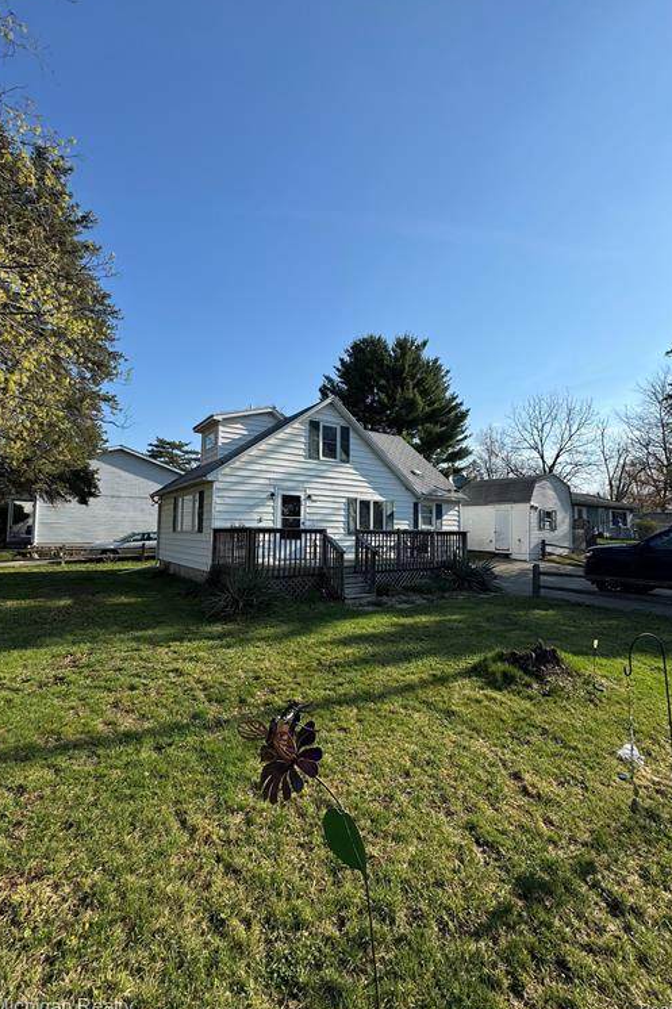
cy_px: 503
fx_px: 420
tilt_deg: +3.5
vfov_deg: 100.4
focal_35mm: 15
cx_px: 331
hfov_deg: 77.3
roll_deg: -0.4
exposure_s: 1/2146
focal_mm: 2.22
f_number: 2.2
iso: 50
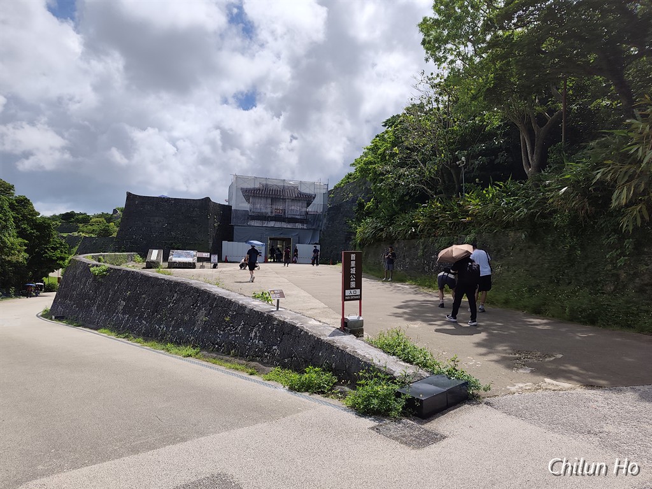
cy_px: 244
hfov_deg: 73.9
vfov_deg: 58.9
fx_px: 433
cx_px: 326
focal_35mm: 23
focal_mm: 6.07
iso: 50
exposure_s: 1/1576
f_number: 1.7
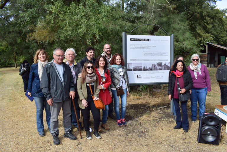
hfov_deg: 67.4
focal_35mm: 27
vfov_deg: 47.9
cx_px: 114
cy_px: 76
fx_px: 170
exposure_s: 1/400
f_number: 10
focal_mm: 18
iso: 250
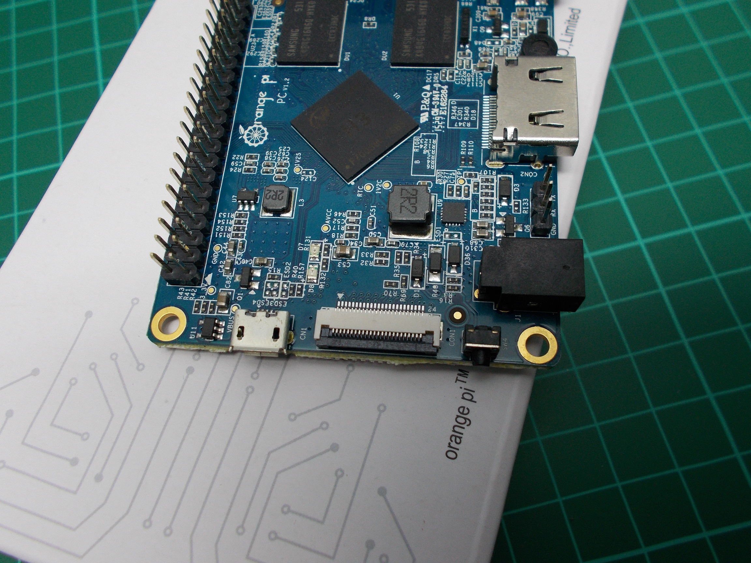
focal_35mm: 30
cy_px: 282
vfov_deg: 46.8
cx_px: 376
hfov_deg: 60.0
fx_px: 651
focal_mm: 5.3
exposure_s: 1/25
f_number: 3.4
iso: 125
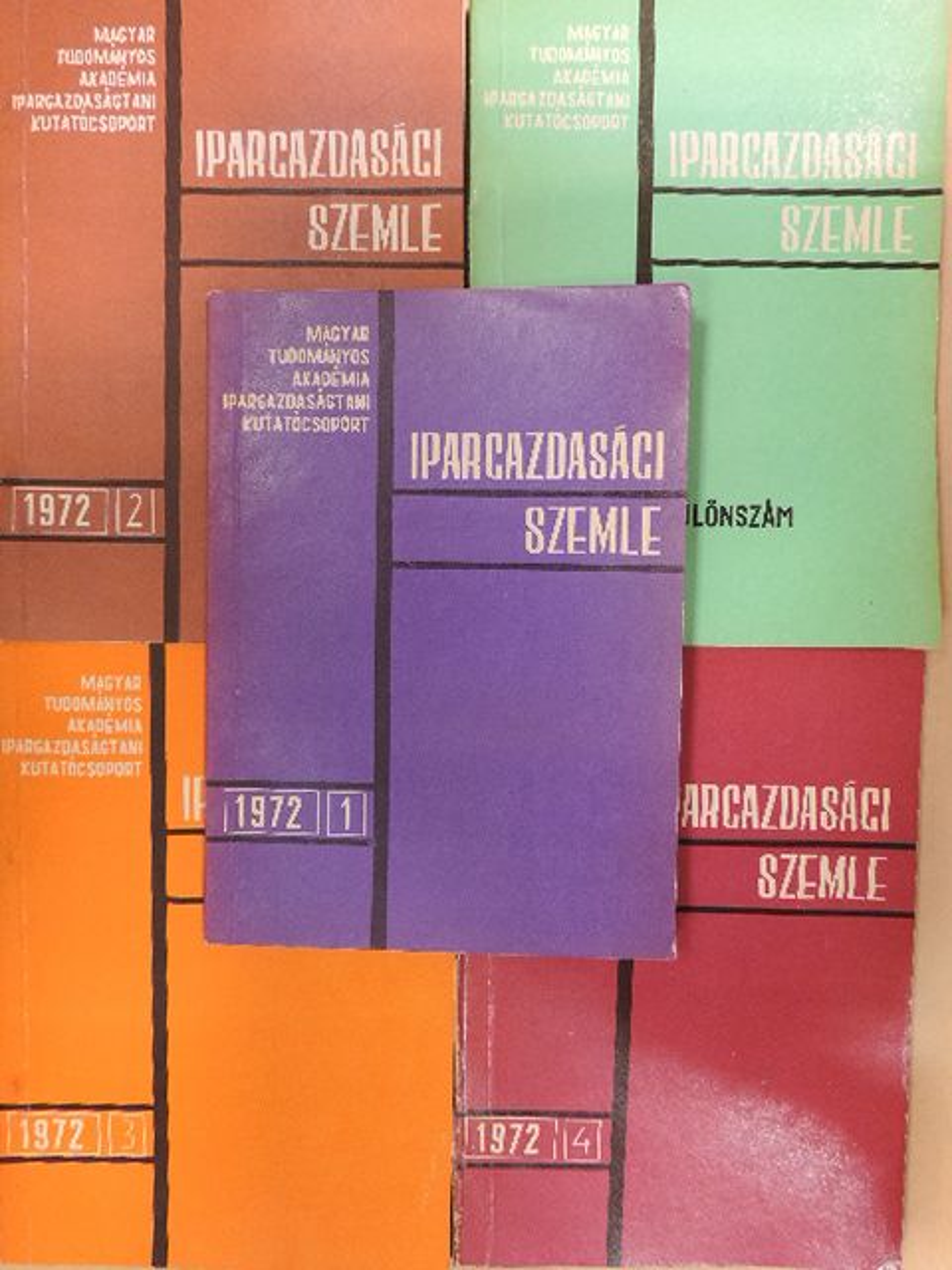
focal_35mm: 30
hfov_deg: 46.8
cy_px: 635
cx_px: 476
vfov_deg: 60.0
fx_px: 1100
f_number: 3.1
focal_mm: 5.3
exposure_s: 1/15
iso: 400
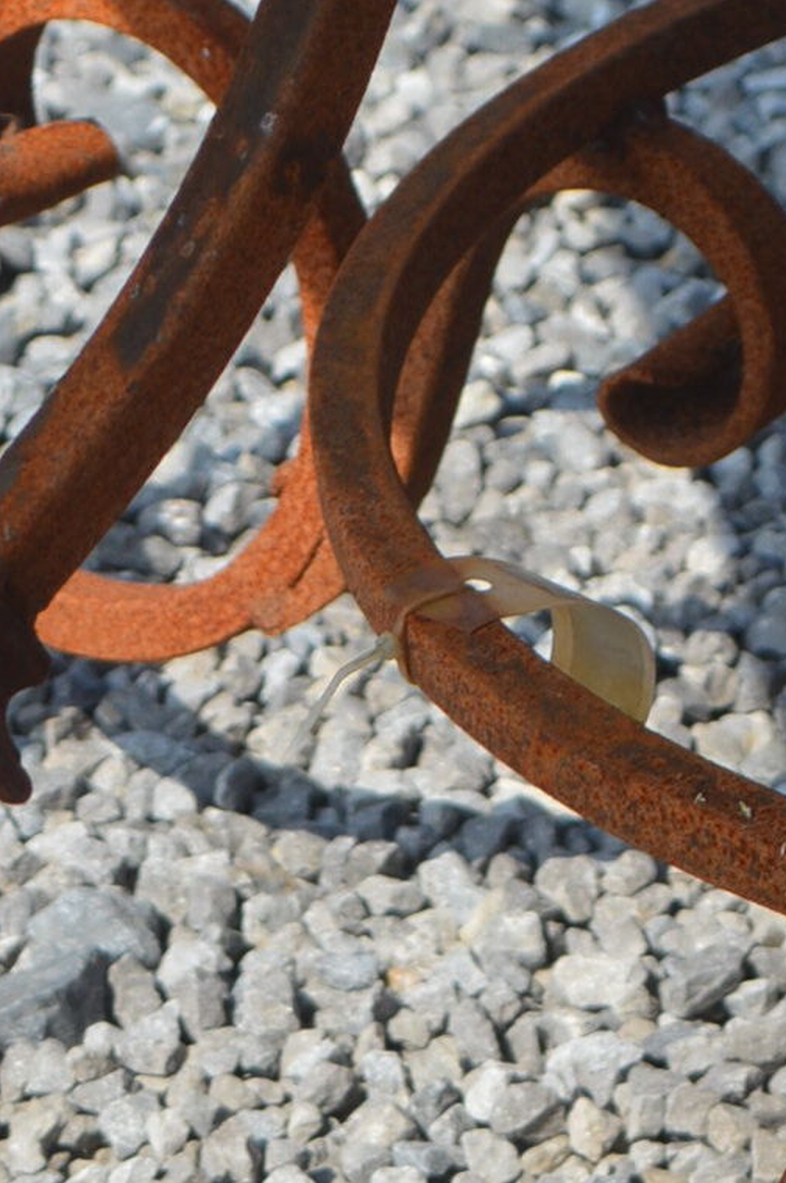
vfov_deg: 7.6
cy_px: 1372
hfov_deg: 5.1
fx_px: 8792
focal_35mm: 268
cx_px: 98
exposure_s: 1/200
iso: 100
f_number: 7.1
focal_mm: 45
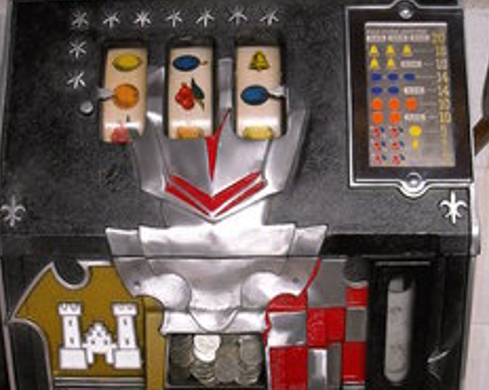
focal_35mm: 59
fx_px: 853
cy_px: 223
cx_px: 234
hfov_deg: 32.0
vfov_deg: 25.7
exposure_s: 1/33
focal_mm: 5.7
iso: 400
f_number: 2.8
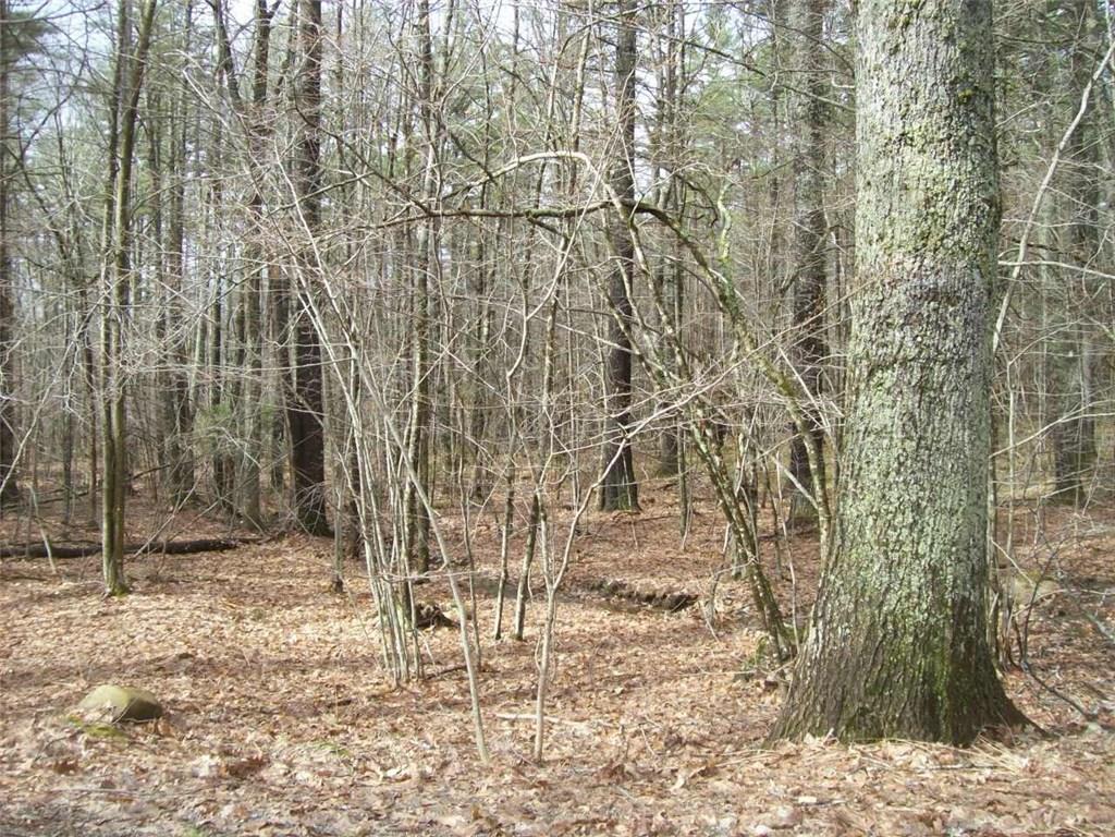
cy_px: 418
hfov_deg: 51.4
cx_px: 558
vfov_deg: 39.7
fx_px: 1160
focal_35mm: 36
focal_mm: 6
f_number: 2.7
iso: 80
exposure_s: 1/317
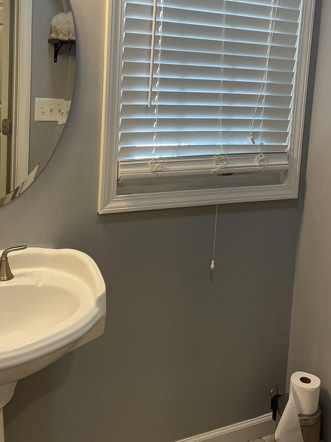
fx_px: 574
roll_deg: -3.4
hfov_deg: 32.1
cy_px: 148
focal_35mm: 45
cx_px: 200
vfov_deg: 41.5
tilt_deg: -7.6
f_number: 1.6
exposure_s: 1/60
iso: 80
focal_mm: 4.2
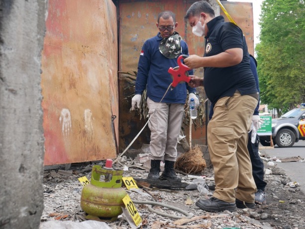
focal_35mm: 46
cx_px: 152
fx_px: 405
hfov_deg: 41.2
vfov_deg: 31.5
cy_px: 114
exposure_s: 1/160
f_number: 6.3
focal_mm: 23
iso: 200
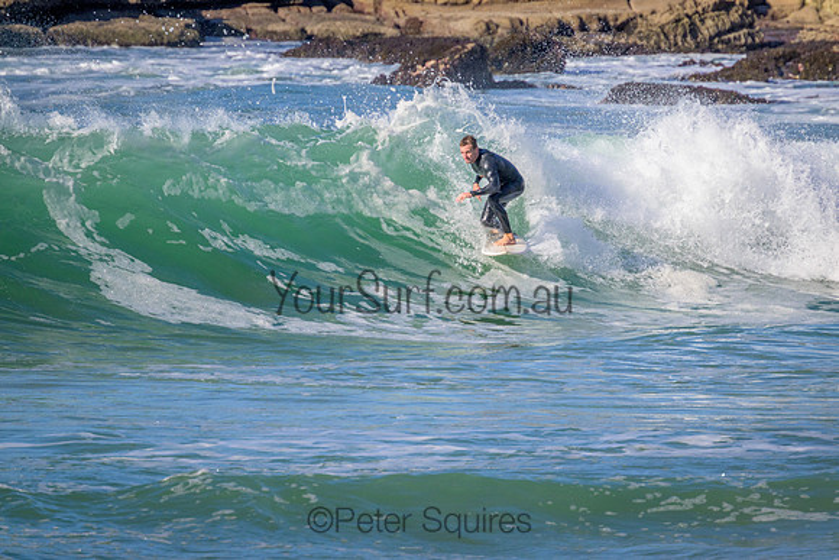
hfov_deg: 2.6
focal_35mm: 800
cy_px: 280
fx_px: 18648
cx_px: 420
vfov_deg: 1.7
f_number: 11
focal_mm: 800
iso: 1250
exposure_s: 1/2000
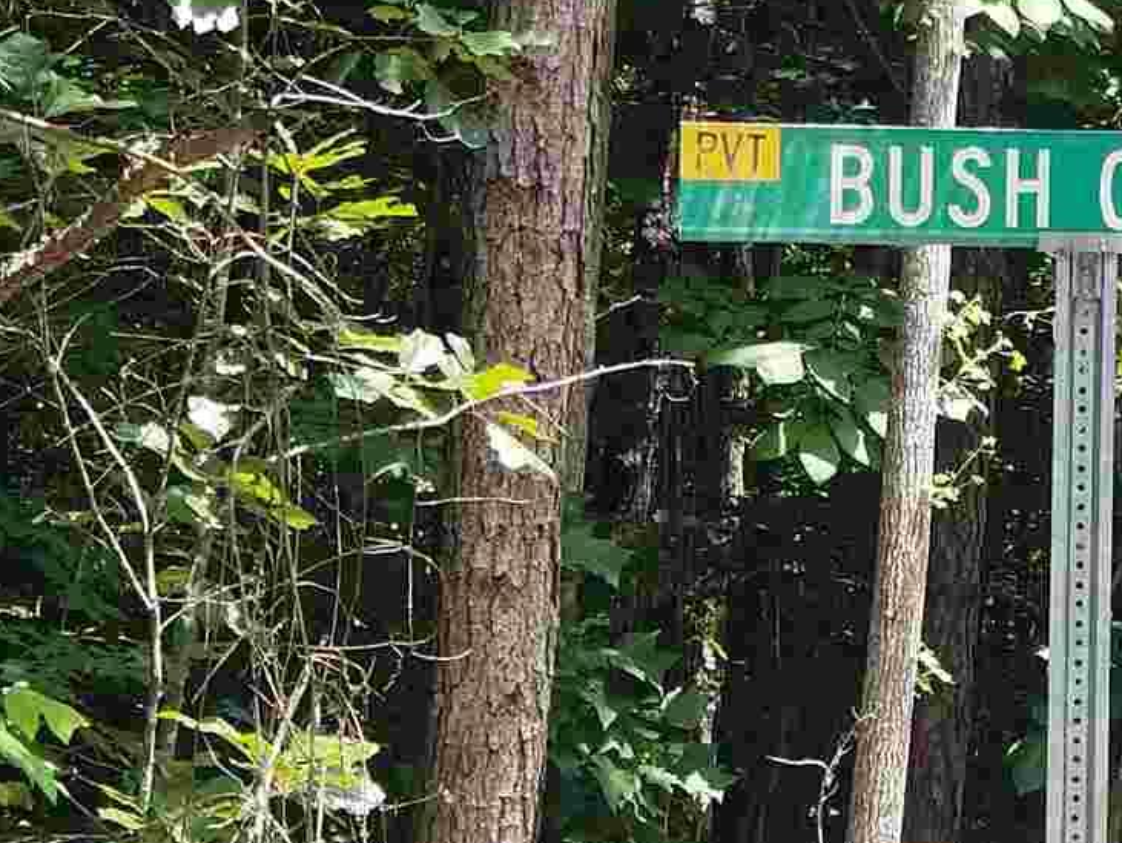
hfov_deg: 21.1
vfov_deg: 16.2
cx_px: 978
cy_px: 326
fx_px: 2951
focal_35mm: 91
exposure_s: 1/156
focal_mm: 6
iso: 25
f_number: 2.4
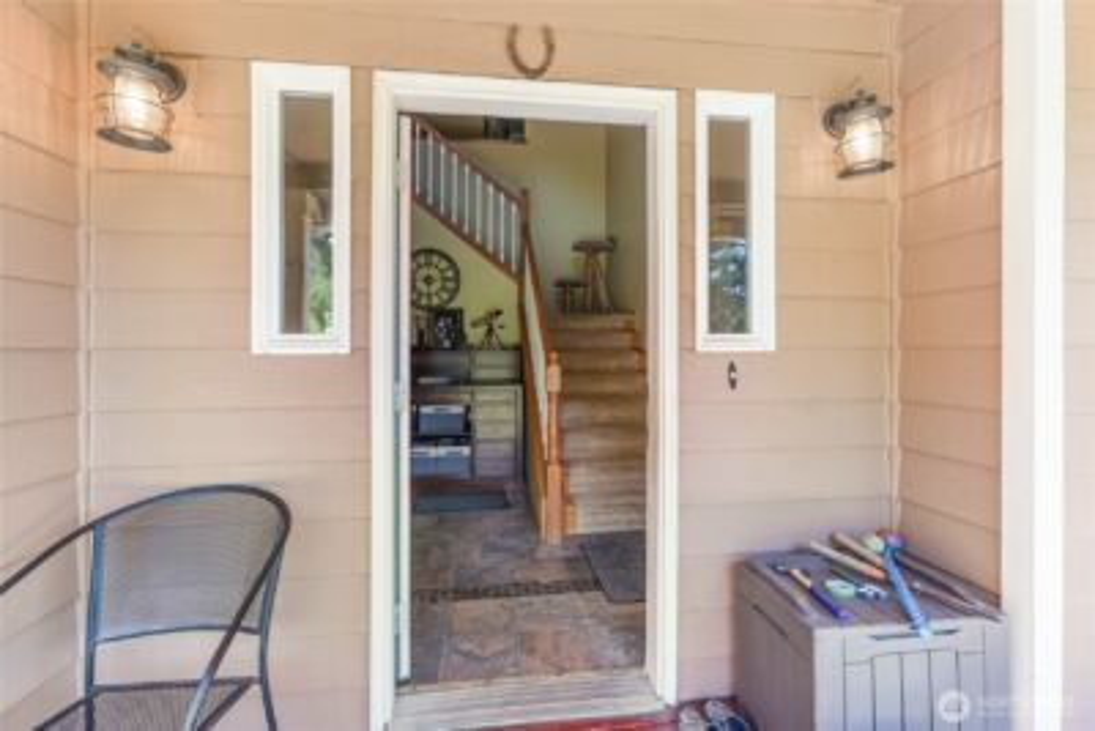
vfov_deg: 73.8
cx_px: 548
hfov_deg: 96.7
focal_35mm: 16
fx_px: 487
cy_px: 366
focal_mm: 16
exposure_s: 1/800
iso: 1600
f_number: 4
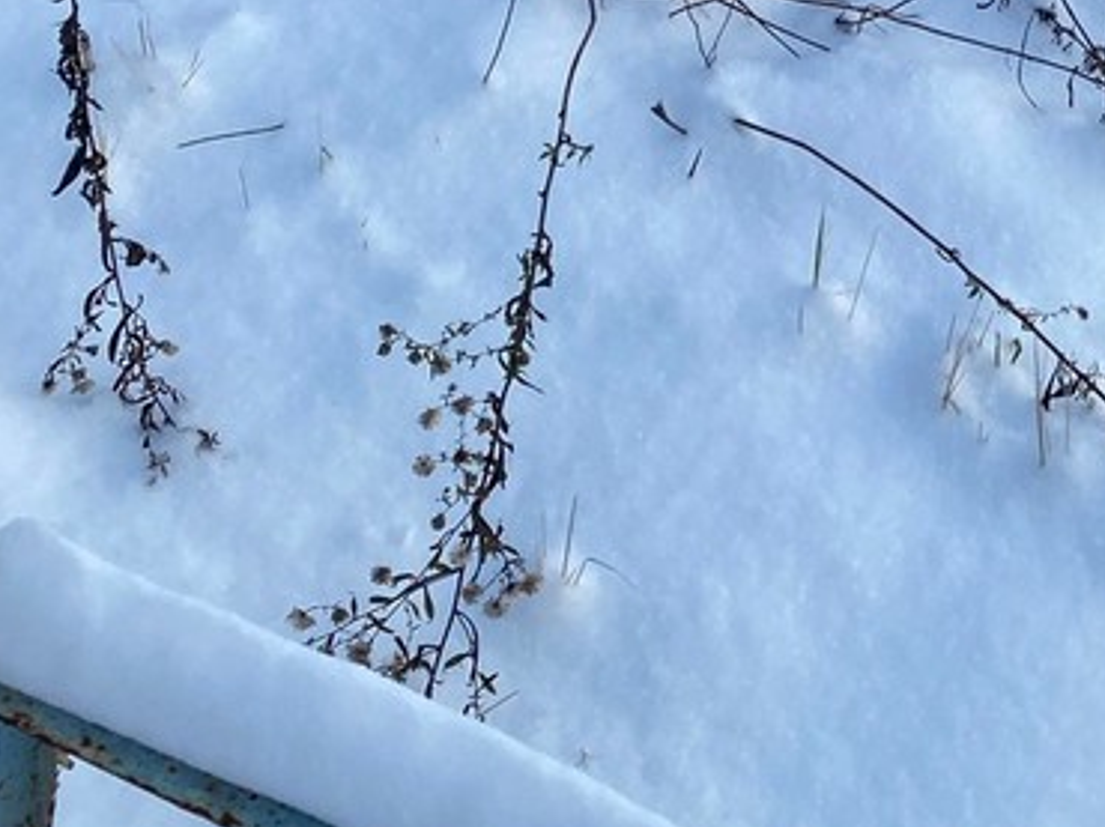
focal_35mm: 72
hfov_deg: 25.6
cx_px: 1120
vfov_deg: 18.8
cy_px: -275
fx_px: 2297
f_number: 1.8
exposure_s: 1/1025
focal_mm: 4.25
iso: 32
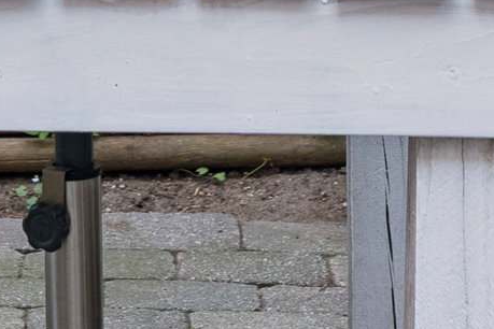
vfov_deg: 5.7
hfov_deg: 9.0
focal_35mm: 229
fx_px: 3142
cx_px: 53
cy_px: -604
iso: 200
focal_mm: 35
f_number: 6.7
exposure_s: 1/60
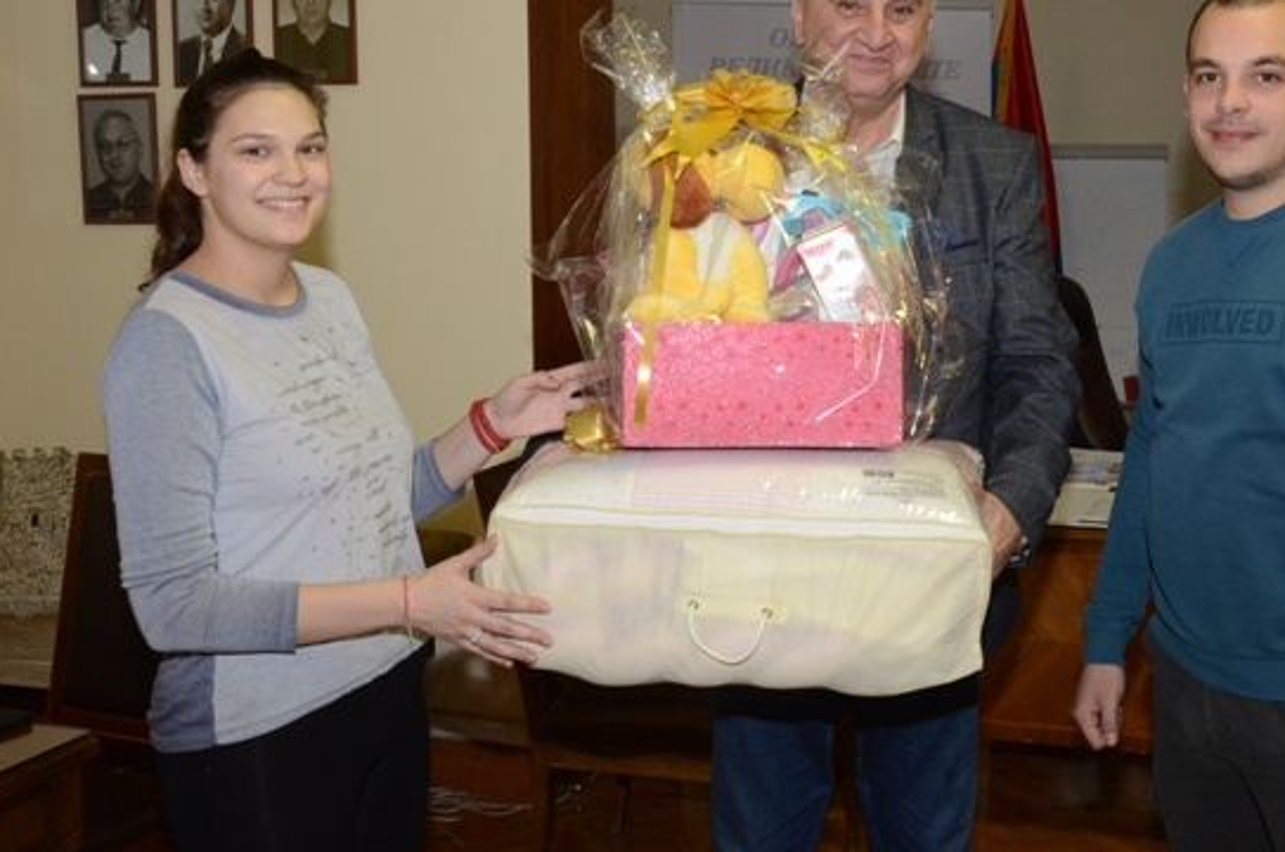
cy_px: 324
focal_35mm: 53
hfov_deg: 37.4
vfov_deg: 25.4
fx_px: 1888
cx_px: 786
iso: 1250
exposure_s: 1/60
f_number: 8
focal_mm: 24
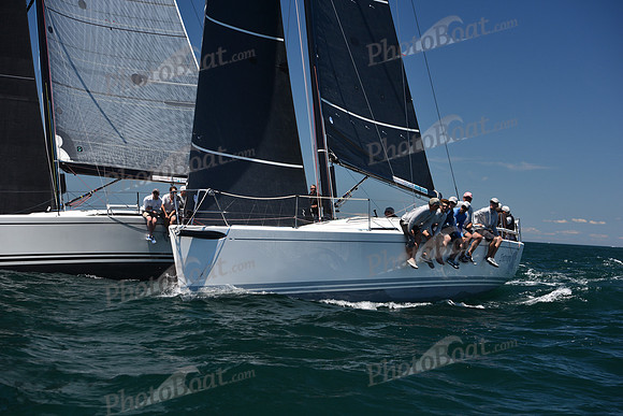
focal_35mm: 70
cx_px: 312
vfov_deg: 19.5
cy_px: 208
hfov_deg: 28.8
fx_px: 1212
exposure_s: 1/800
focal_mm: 70
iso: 250
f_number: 5
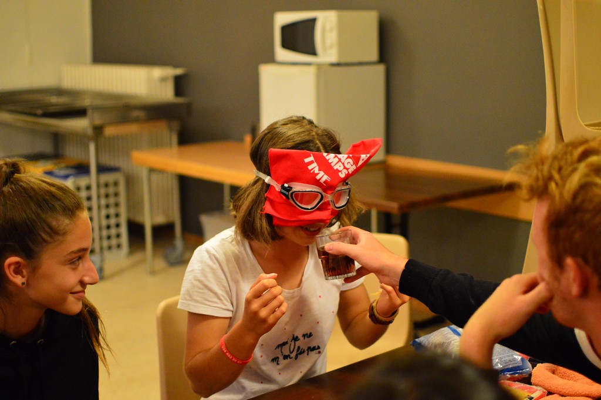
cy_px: 200
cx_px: 300
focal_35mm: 52
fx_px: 876
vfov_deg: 25.7
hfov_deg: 37.9
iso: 3200
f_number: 1.8
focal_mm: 35
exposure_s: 1/200
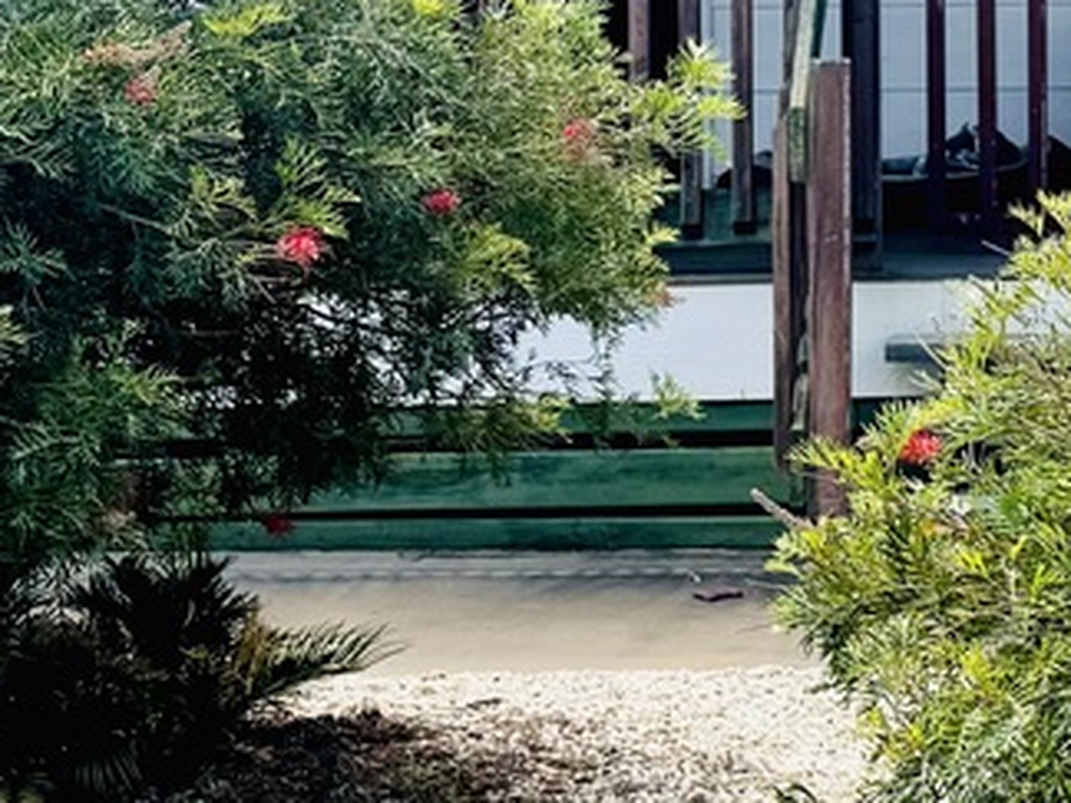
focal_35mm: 111
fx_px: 3434
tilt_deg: +0.4
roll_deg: +0.8
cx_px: 1167
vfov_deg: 13.2
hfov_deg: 17.2
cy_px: -15
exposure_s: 1/2833
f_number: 1.78
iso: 80
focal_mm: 6.76
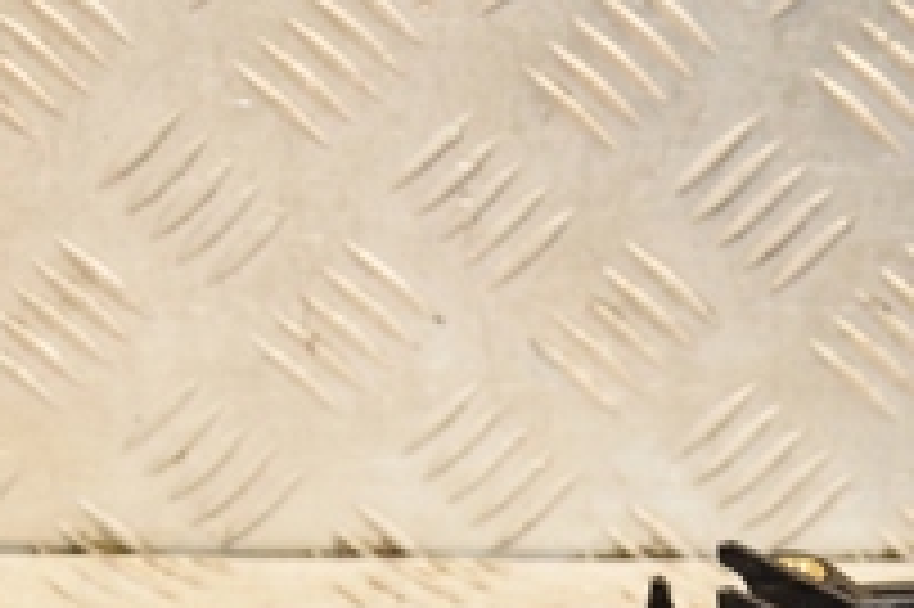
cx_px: 914
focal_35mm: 227
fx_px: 5758
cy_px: 923
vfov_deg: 6.0
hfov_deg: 9.0
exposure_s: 1/200
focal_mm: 48
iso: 800
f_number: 5
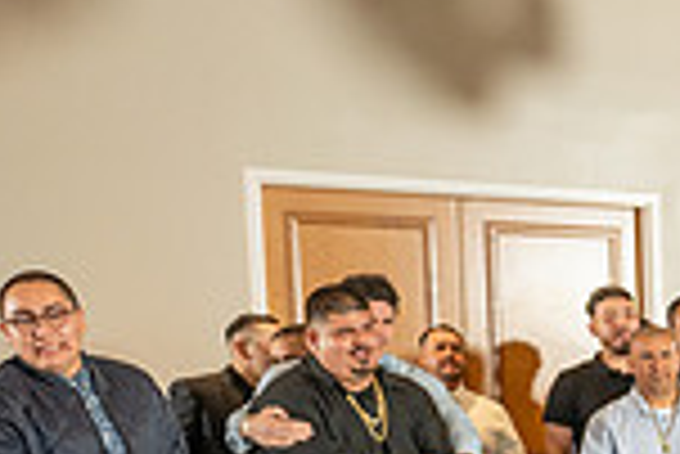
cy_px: 618
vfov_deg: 14.2
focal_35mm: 92
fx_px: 1739
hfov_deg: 18.6
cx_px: 1112
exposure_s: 1/160
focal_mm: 24
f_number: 3.5
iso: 800
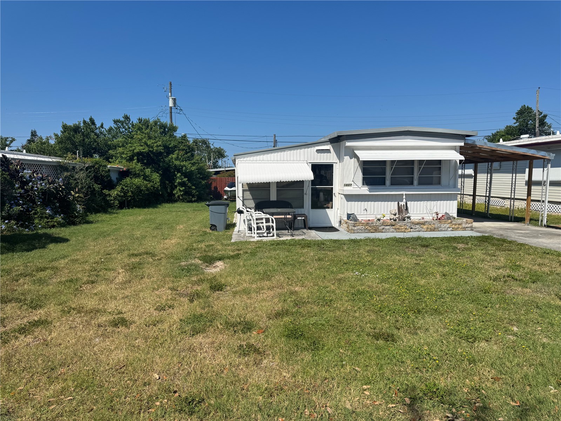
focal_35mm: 24
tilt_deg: -5.9
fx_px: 389
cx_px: 280
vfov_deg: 56.8
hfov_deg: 71.6
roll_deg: -0.3
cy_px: 210
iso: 80
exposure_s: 1/5814
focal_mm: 6.76
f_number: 1.78
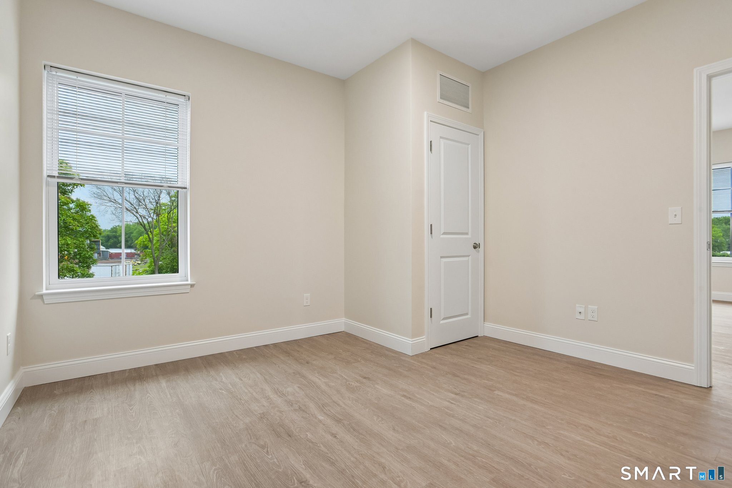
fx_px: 346
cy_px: 244
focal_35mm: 17
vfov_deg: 70.4
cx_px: 366
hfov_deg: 93.3
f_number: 11
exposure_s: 1/13
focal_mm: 17
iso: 400
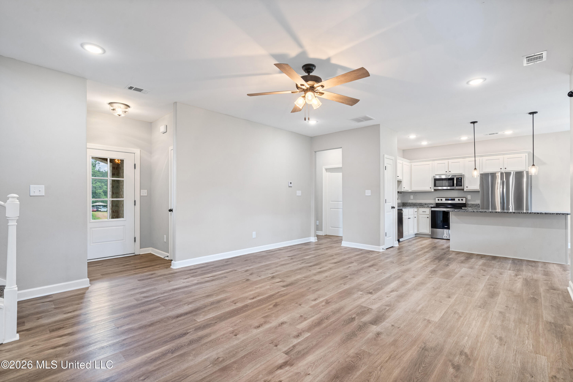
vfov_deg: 73.8
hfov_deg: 96.7
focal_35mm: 16
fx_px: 255
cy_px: 191
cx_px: 286
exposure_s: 1/3
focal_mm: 16
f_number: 9.5
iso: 800
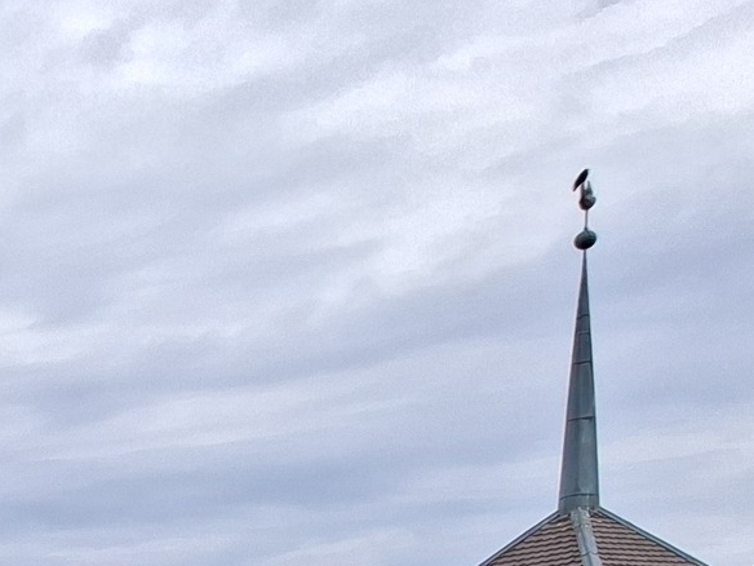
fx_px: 1242
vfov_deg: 21.8
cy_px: 823
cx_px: -569
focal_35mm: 57
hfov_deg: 22.2
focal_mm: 1.74
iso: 40
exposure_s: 1/744
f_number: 2.2
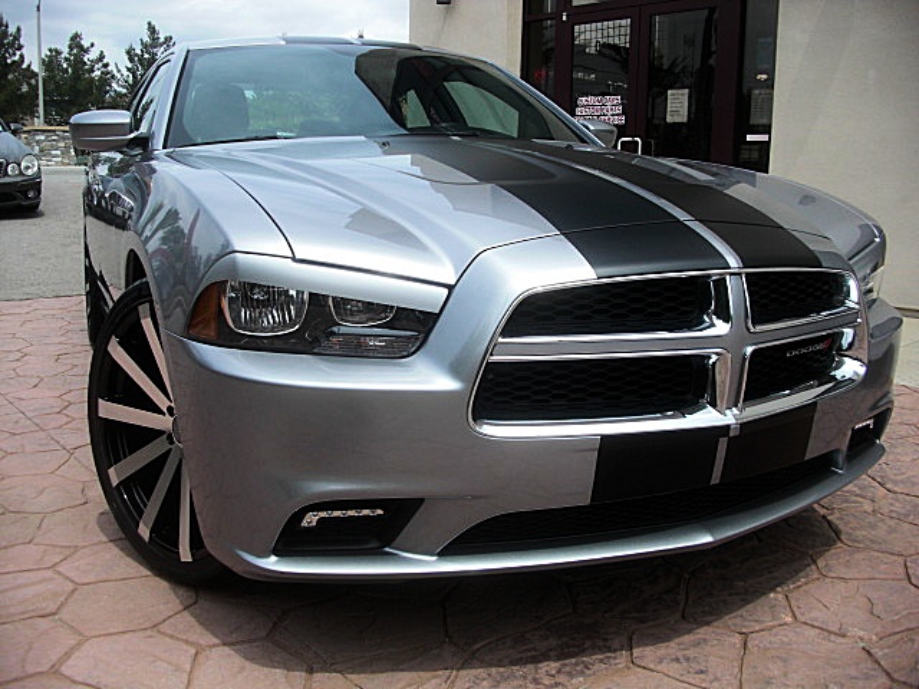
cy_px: 344
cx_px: 460
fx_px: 956
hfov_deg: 51.4
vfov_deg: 39.7
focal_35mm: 36
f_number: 2.8
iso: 50
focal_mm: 6.3
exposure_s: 1/640
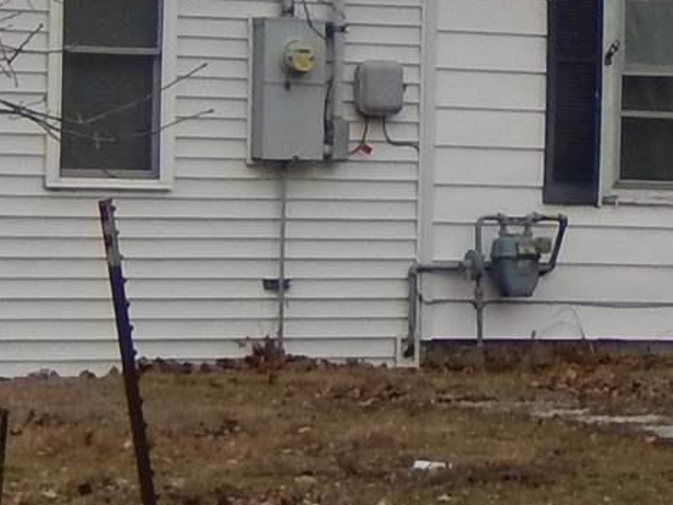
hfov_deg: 8.3
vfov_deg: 6.1
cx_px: 661
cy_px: -431
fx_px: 4607
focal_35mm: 237
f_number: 4
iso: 125
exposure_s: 1/400
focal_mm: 6.5
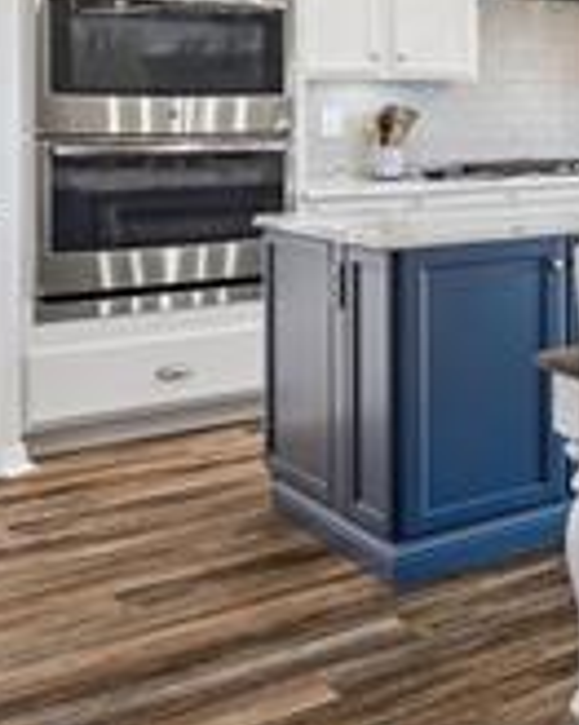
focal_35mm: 55
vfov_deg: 32.8
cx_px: 1176
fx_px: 1179
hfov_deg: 18.1
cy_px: 106
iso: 800
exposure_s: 1/10
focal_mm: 15
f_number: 11
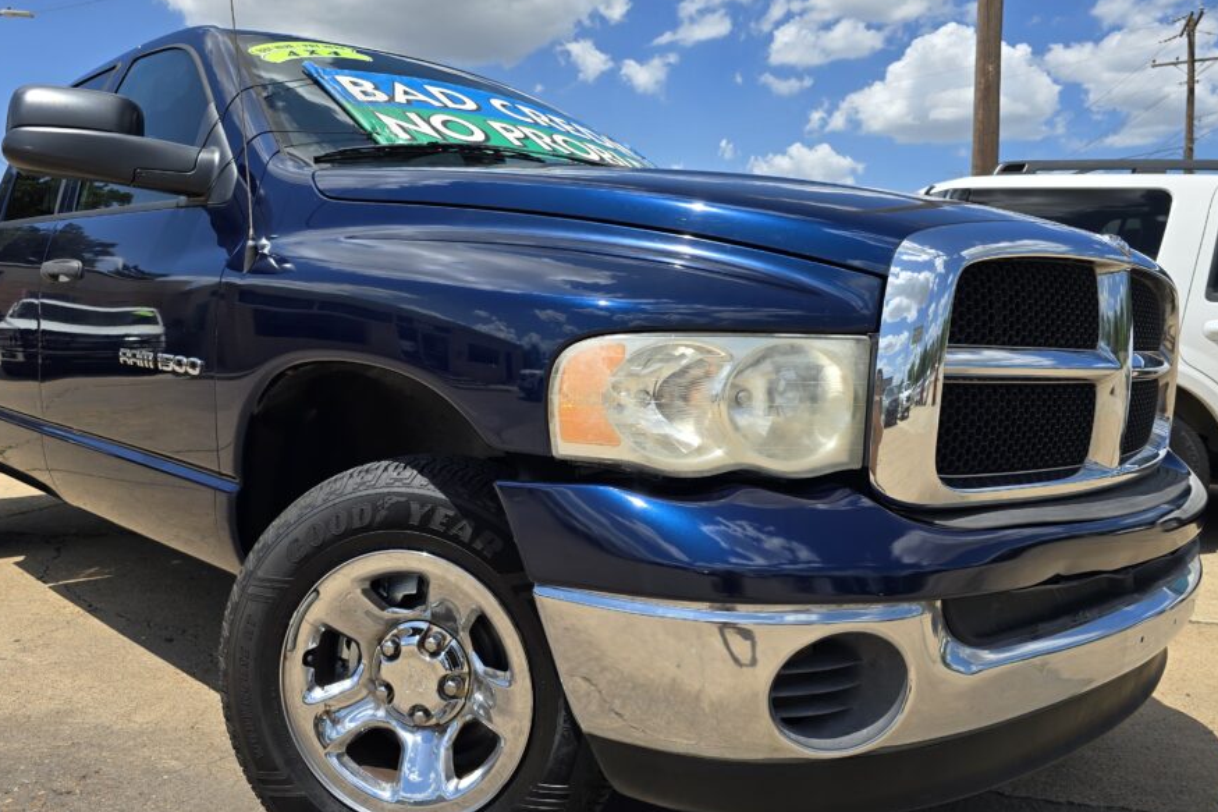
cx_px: 541
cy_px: 401
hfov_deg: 65.3
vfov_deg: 46.4
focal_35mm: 28
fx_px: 947
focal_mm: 6.3
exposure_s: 1/843
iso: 12
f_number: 1.7
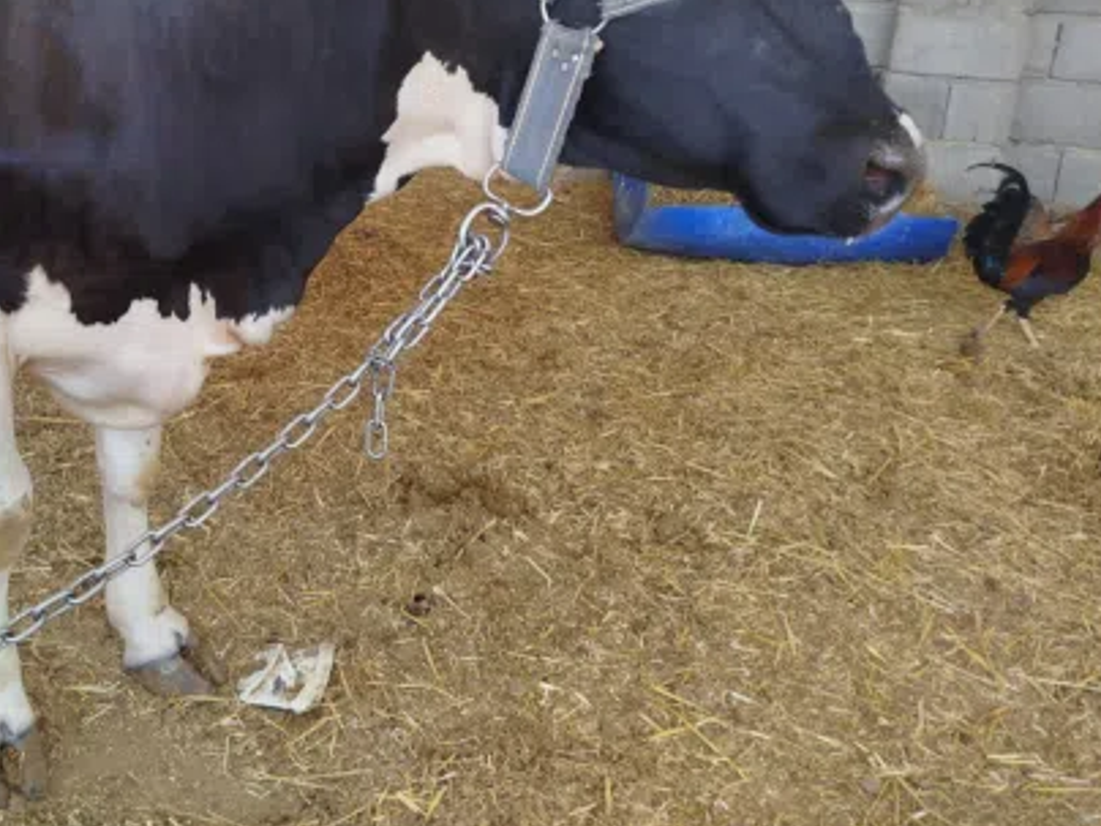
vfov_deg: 37.0
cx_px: 270
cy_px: 234
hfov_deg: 47.1
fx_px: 1209
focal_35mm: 38
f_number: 1.7
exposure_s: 1/100
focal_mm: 5.31
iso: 80
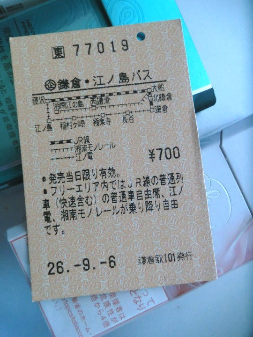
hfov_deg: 49.7
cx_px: 126
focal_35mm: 28
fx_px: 273
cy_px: 168
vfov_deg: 63.4
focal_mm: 5
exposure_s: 1/20
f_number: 3
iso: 800
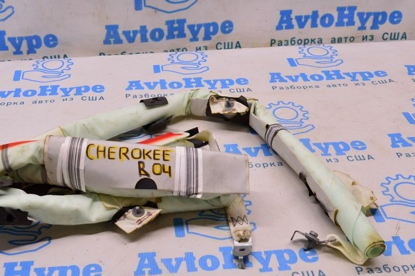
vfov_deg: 25.9
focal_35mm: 52
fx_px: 599
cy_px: 113
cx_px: 168
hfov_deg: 38.1
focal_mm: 24
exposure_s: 1/125
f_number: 8
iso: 1600
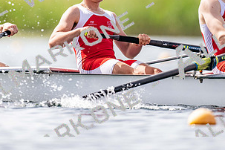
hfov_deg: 1.8
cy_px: 9
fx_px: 7187
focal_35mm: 1150
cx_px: 112
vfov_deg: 1.2
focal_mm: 600
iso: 220
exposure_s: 1/2500
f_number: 4
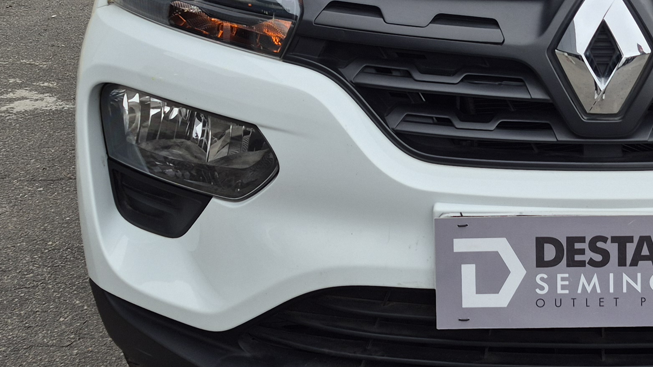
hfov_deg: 31.1
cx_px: 608
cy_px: -9
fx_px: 1108
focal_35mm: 64
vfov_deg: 18.3
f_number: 1.8
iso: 25
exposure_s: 1/371
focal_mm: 5.4
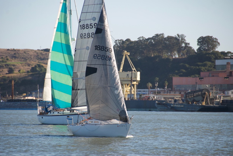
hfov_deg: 6.9
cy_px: 78
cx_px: 116
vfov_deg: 4.6
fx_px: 1943
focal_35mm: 300
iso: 250
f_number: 5.6
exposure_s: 1/640
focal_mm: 200
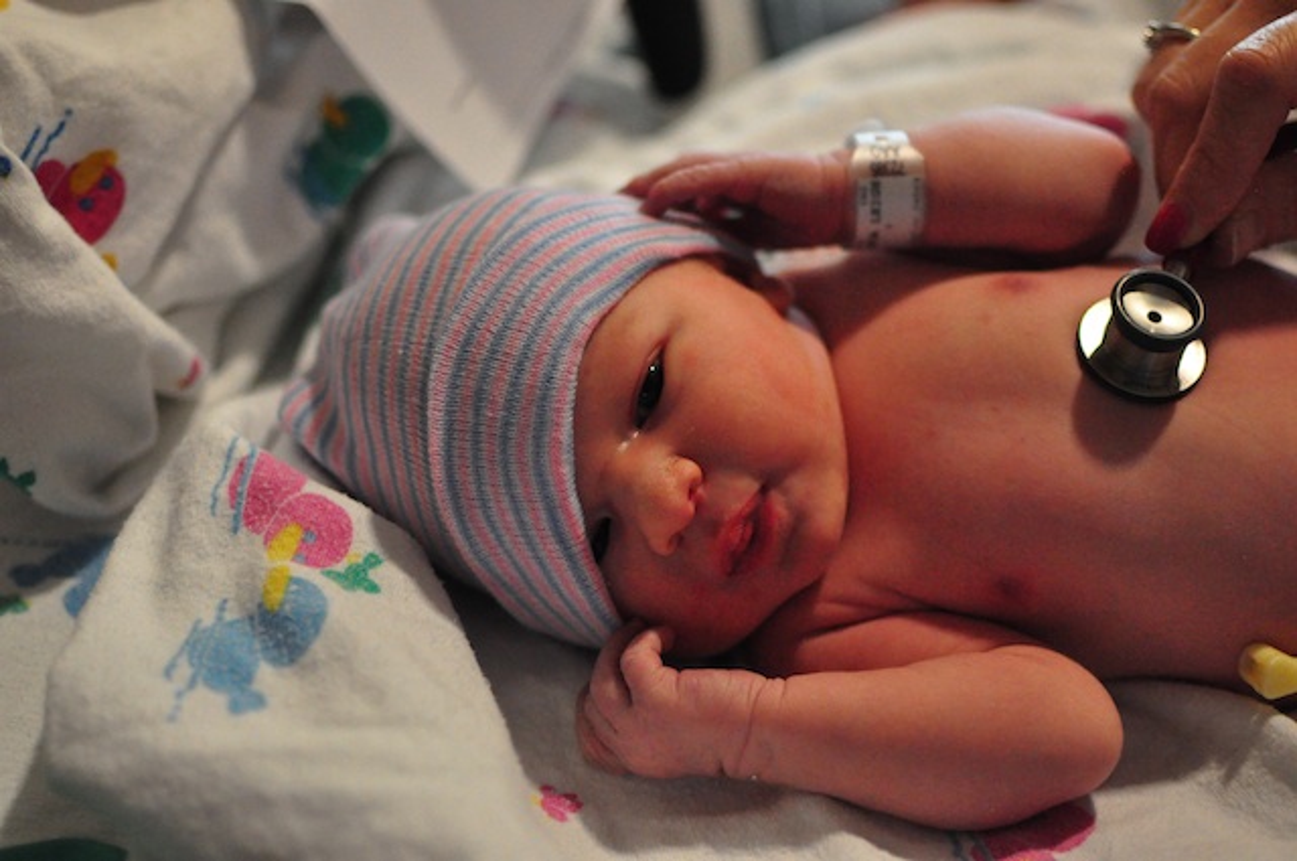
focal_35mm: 52
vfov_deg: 25.7
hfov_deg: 37.9
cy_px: 430
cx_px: 648
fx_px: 1889
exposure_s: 1/50
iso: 3200
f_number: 1.8
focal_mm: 35
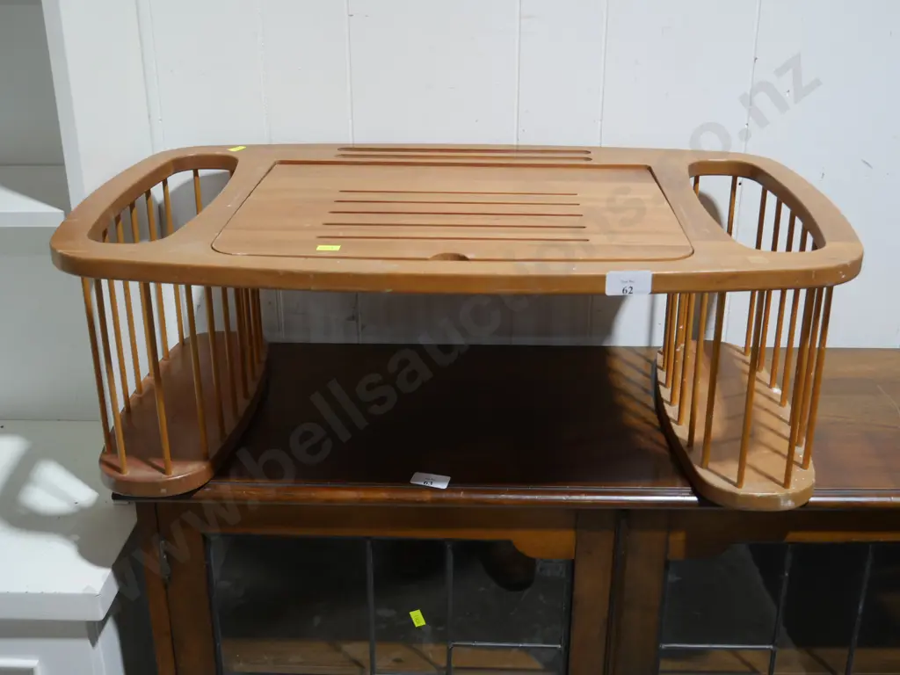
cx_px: 450
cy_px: 338
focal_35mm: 42
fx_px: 1092
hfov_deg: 44.8
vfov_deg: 34.3
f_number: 4.6
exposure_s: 1/60
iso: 400
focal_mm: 21
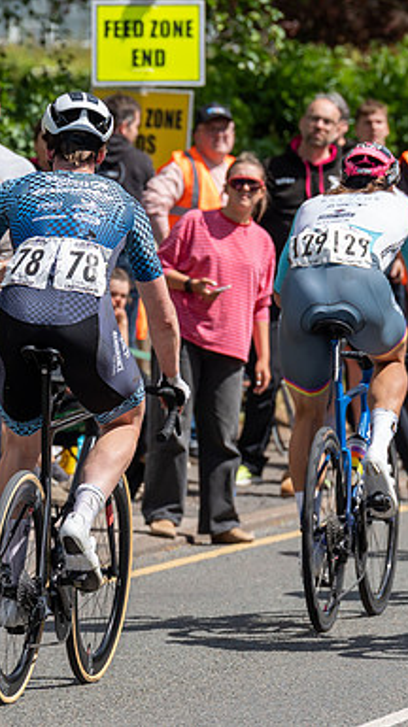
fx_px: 8479
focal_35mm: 440
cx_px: -92
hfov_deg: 2.8
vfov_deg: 4.9
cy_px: 305
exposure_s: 1/1000
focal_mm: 200
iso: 250
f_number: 5.6
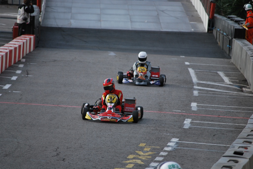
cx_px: 126
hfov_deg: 6.9
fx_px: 2110
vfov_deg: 4.6
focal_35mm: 300
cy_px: 84
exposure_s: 1/500
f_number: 5.6
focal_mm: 200
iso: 320
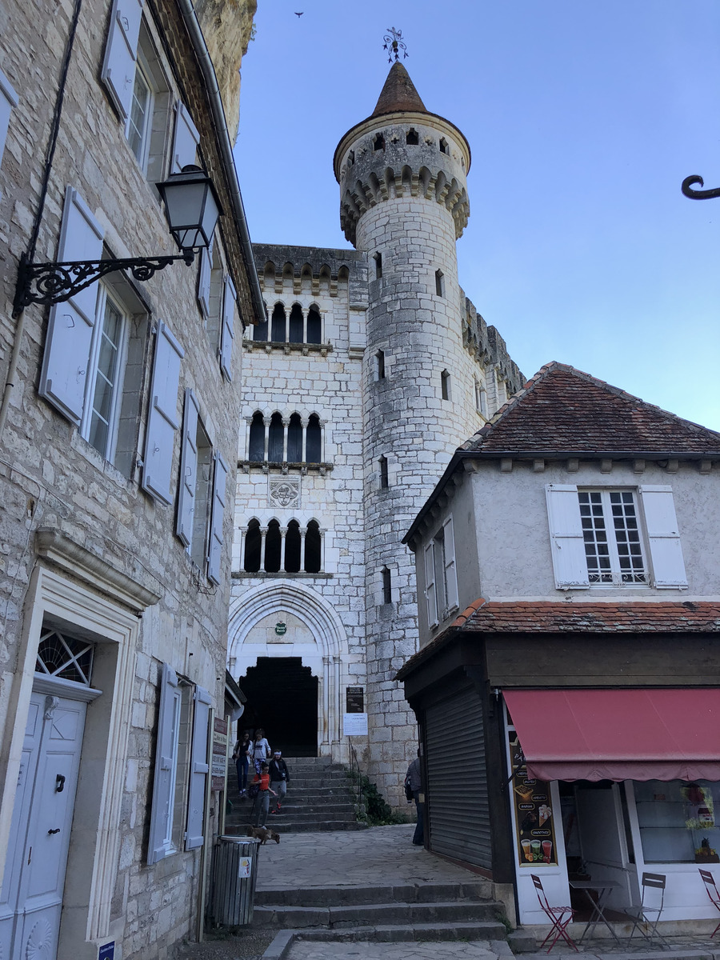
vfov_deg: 63.4
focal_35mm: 28
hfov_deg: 49.7
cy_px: 480
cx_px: 360
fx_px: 777
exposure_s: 1/310
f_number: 1.8
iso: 20
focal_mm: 4
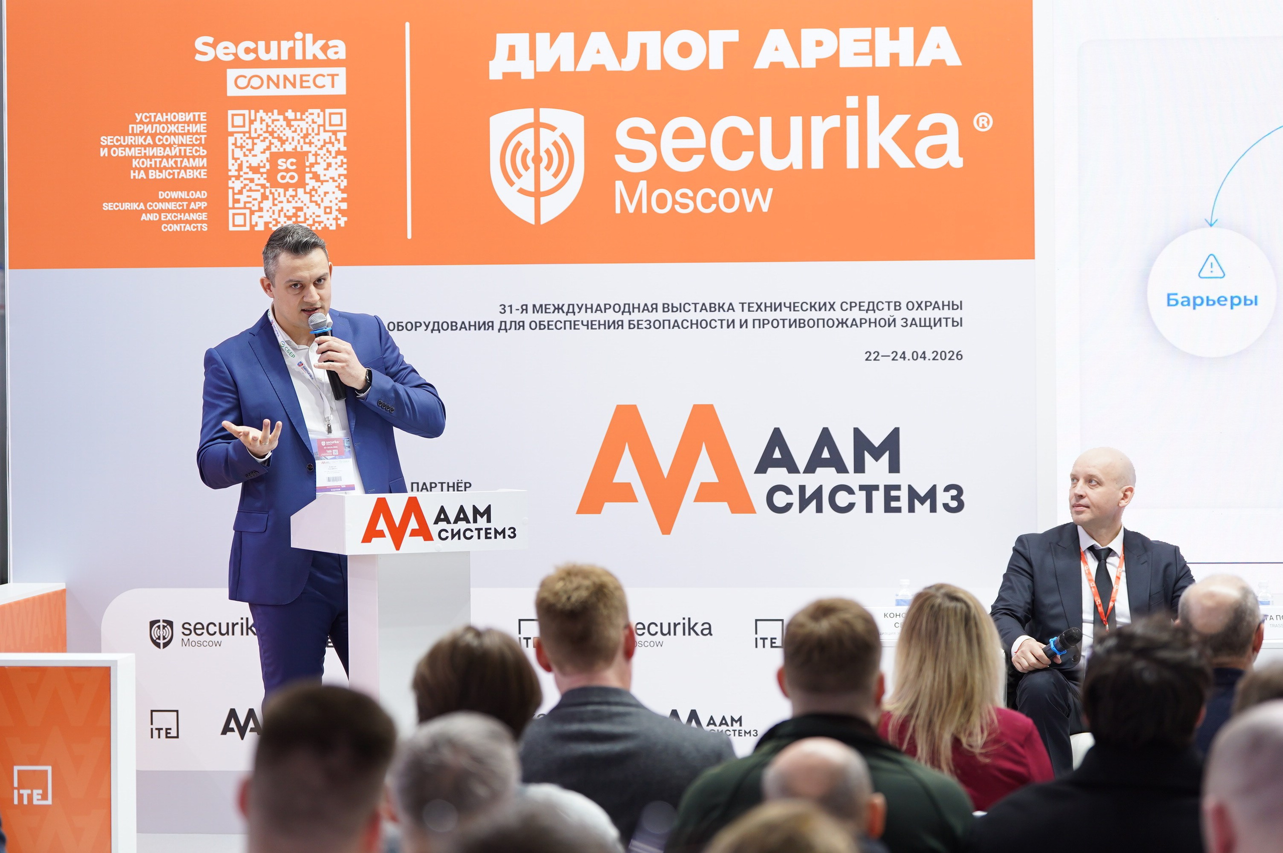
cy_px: 426
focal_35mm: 102
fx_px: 3632
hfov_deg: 20.0
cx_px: 642
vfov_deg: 13.4
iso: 800
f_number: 3.2
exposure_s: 1/100
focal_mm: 102
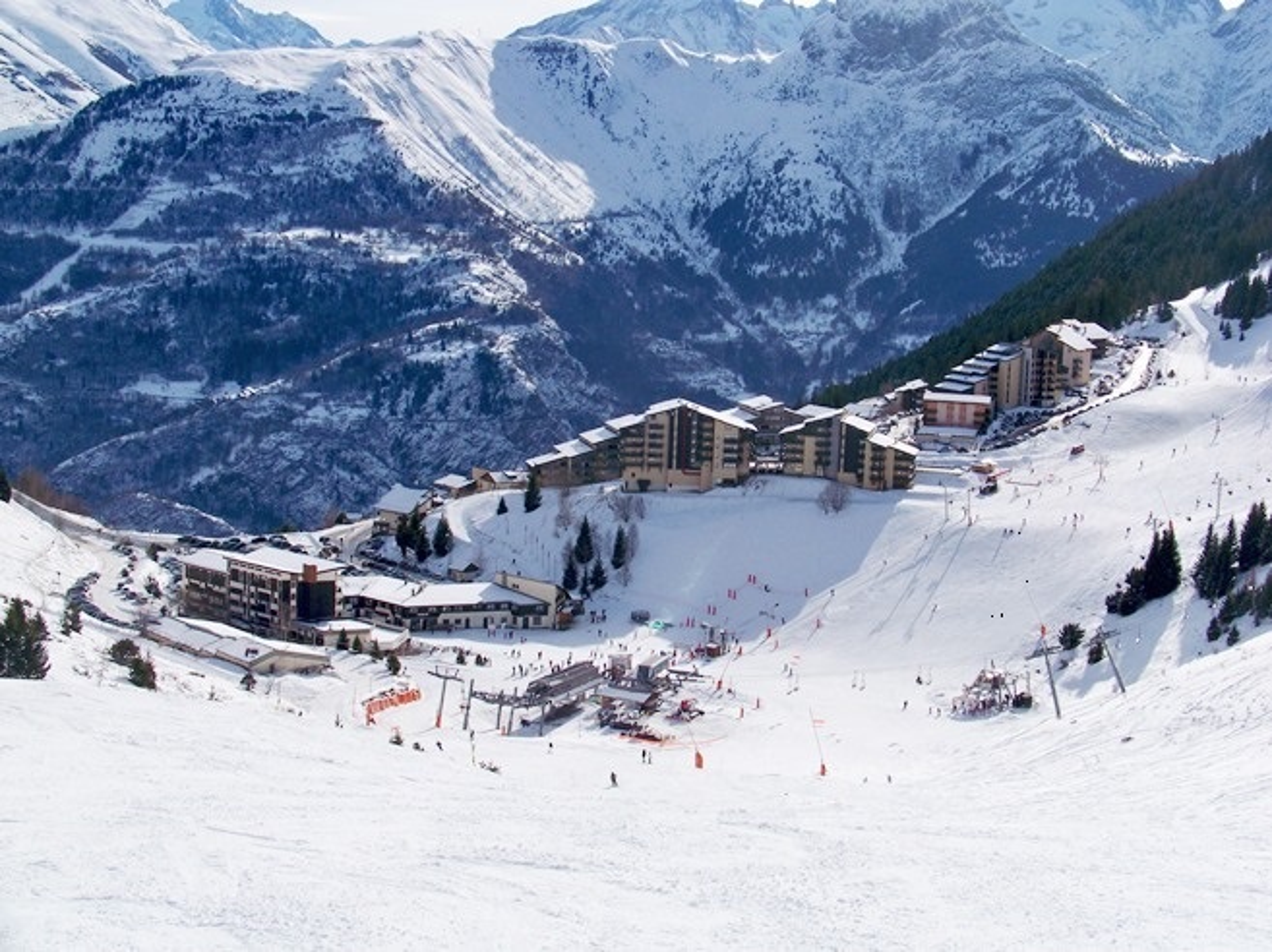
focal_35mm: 51
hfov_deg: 37.5
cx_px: 636
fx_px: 1873
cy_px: 476
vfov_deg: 28.5
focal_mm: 10.5
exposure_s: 1/1000
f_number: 4.5
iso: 64
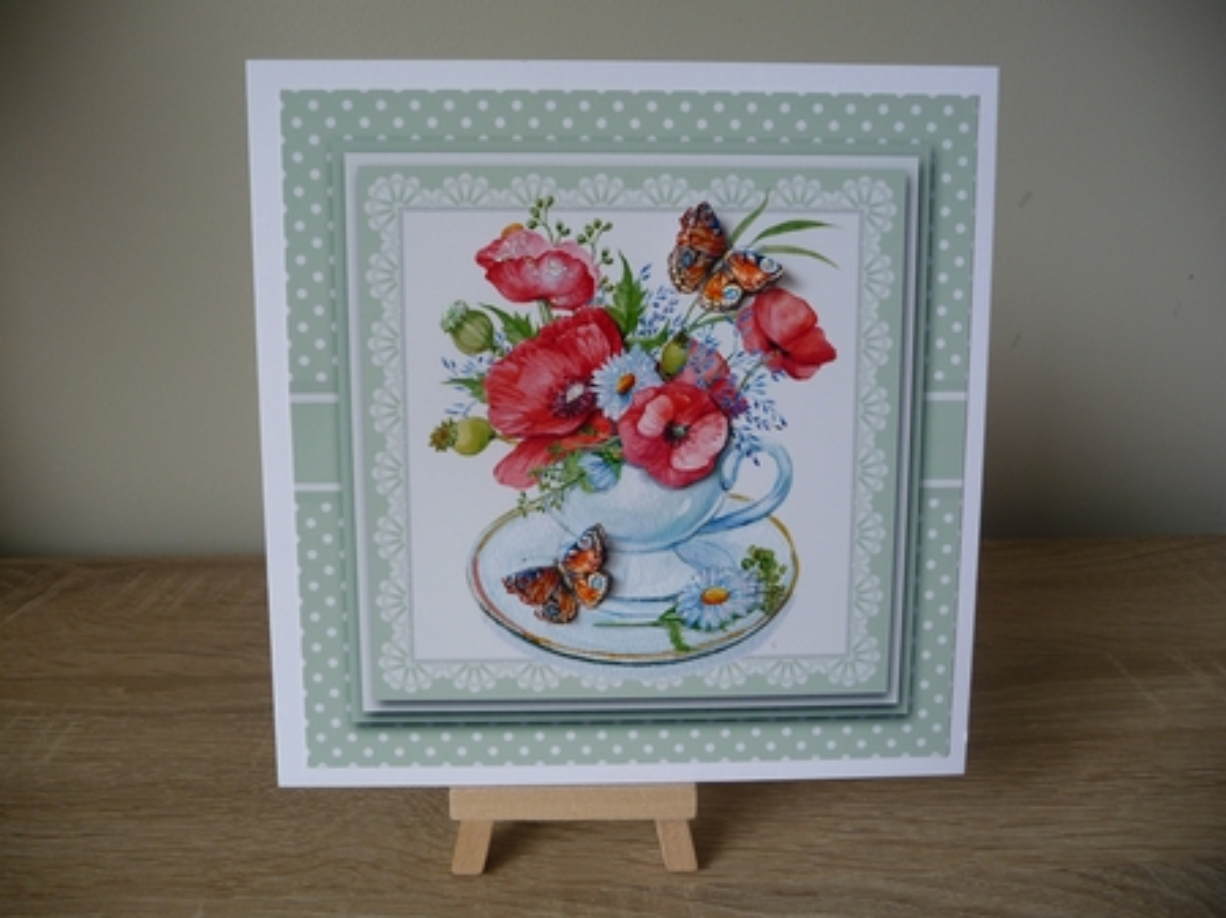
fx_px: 991
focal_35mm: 28
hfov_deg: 63.5
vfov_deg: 49.7
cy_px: 459
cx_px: 613
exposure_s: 1/80
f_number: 3.3
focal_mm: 4.7
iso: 100
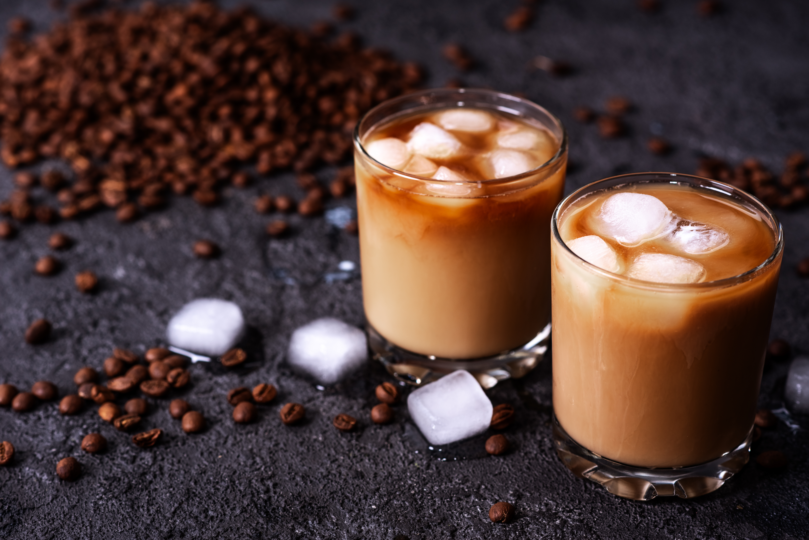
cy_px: 270
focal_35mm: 85
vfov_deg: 16.1
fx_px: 1911
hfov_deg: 23.9
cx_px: 404
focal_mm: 85
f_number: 5.6
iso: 100
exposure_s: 1/160
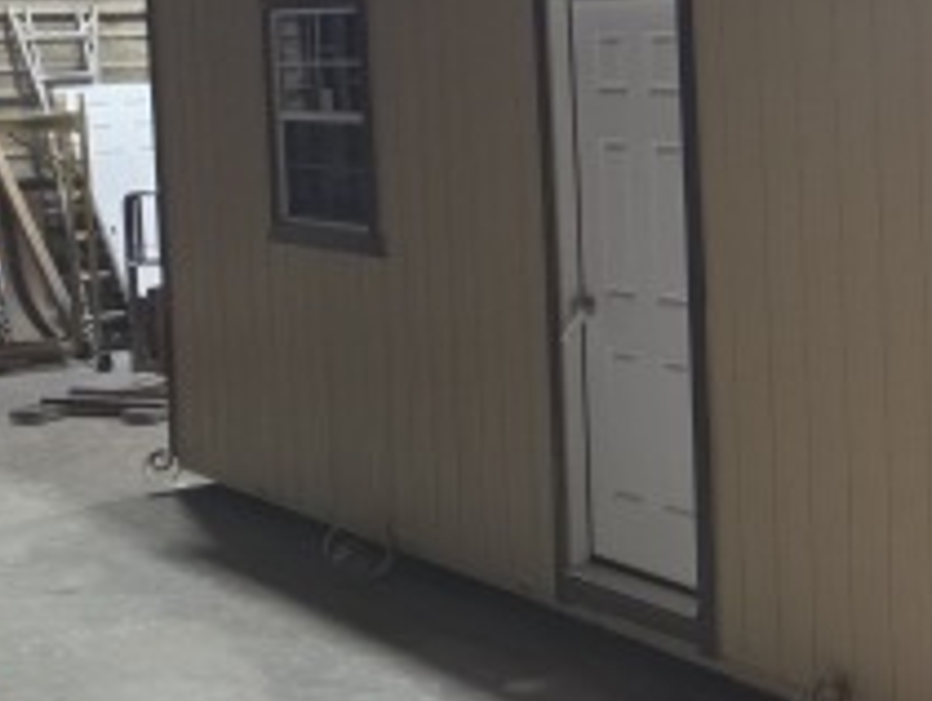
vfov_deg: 20.9
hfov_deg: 23.0
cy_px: 169
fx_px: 1887
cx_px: 1362
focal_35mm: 70
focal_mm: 6.5
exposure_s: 1/120
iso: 1000
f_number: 1.4
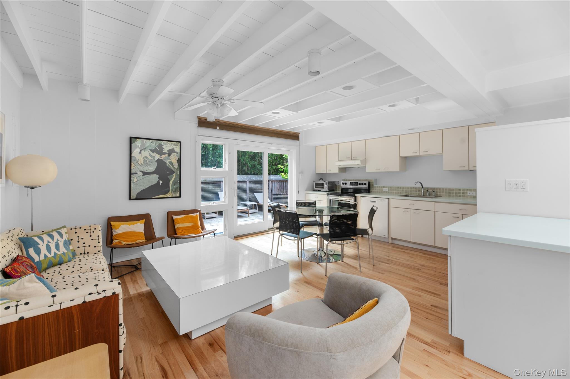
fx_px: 221
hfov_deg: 104.3
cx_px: 285
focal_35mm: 14
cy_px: 190
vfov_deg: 81.1
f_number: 7.1
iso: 500
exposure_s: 1/10
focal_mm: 14
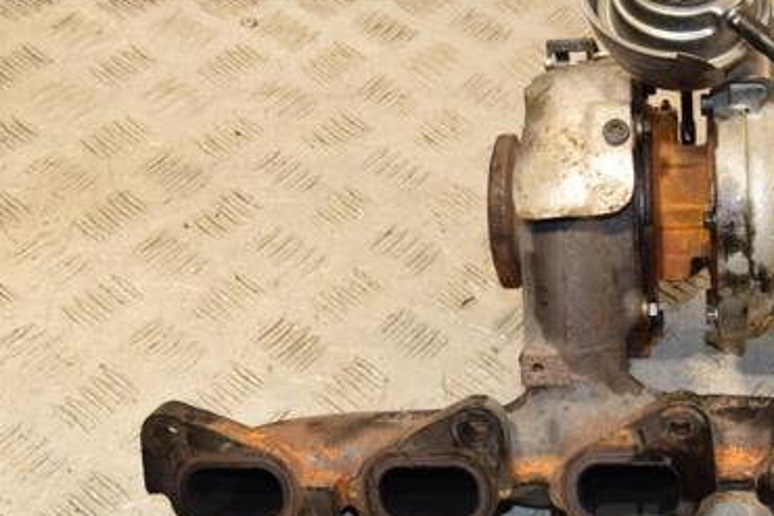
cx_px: 556
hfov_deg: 32.5
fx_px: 1308
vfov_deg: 22.3
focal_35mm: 61
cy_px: 257
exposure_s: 1/200
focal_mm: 25
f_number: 7.1
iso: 800
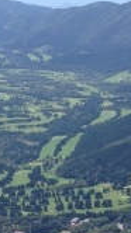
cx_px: 39
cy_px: 122
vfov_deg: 13.4
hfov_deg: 7.5
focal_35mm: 161
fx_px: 997
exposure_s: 1/1493
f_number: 2.4
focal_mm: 4.28
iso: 50
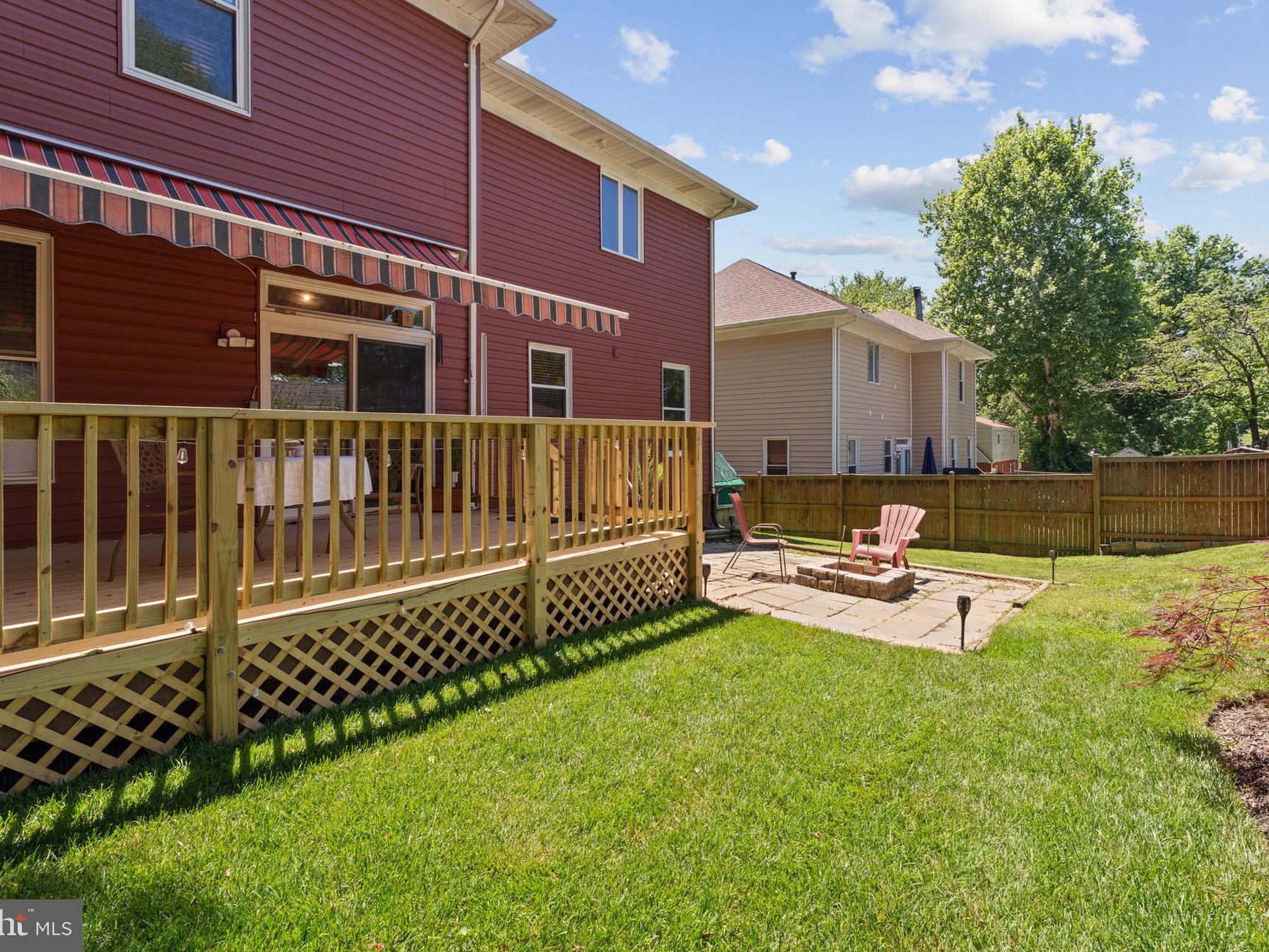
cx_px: 668
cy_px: 454
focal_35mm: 17
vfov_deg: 73.6
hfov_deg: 89.8
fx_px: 636
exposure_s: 1/100
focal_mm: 15.3
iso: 100
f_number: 8
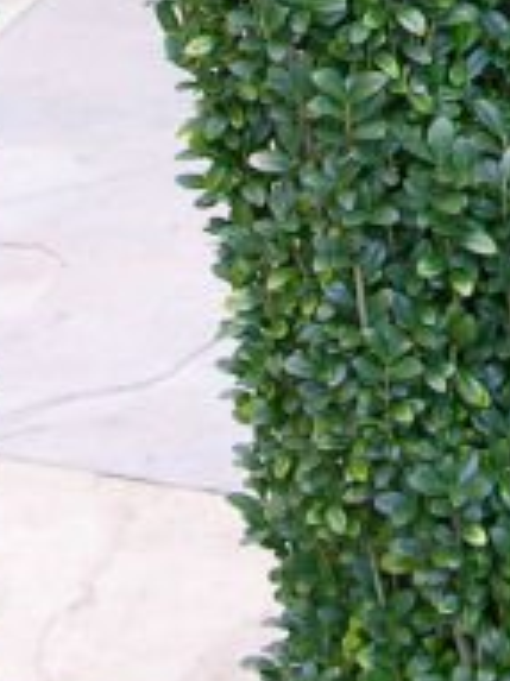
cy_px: -346
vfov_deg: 10.4
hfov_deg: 8.0
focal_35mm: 183
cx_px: 599
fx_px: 3599
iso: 50
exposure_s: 1/40.2
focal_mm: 8.9
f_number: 2.8
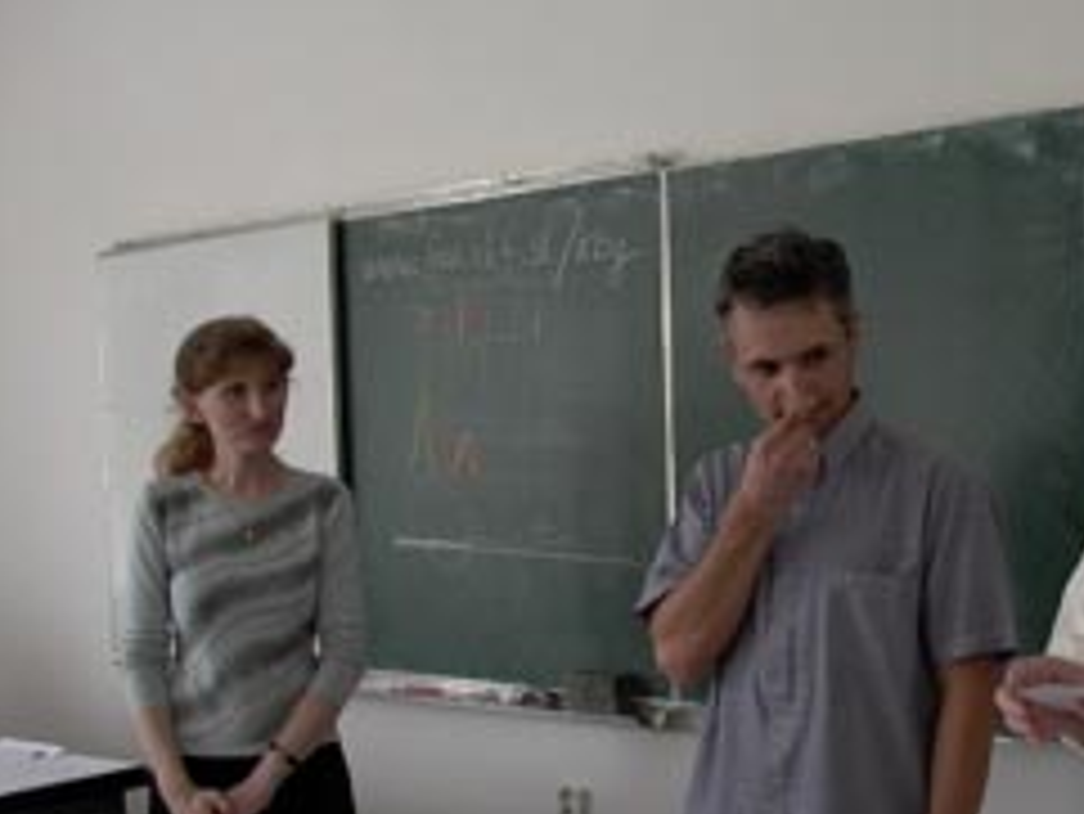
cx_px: 769
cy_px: 506
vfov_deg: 30.2
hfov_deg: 38.9
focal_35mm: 48
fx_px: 1504
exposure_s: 1/58.4
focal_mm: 7.13
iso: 100
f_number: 2.04
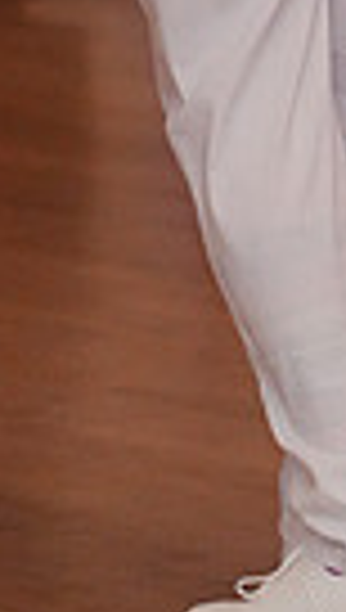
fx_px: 8180
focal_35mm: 504
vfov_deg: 4.3
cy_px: -324
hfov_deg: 2.4
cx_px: -227
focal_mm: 113
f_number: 3.2
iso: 8000
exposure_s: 1/250
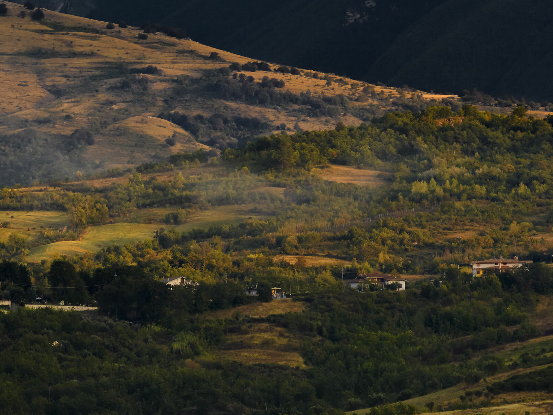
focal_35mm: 495
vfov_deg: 3.0
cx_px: 165
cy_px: 172
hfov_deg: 4.0
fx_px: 7908
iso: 1000
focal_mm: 230
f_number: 10
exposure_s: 1/200
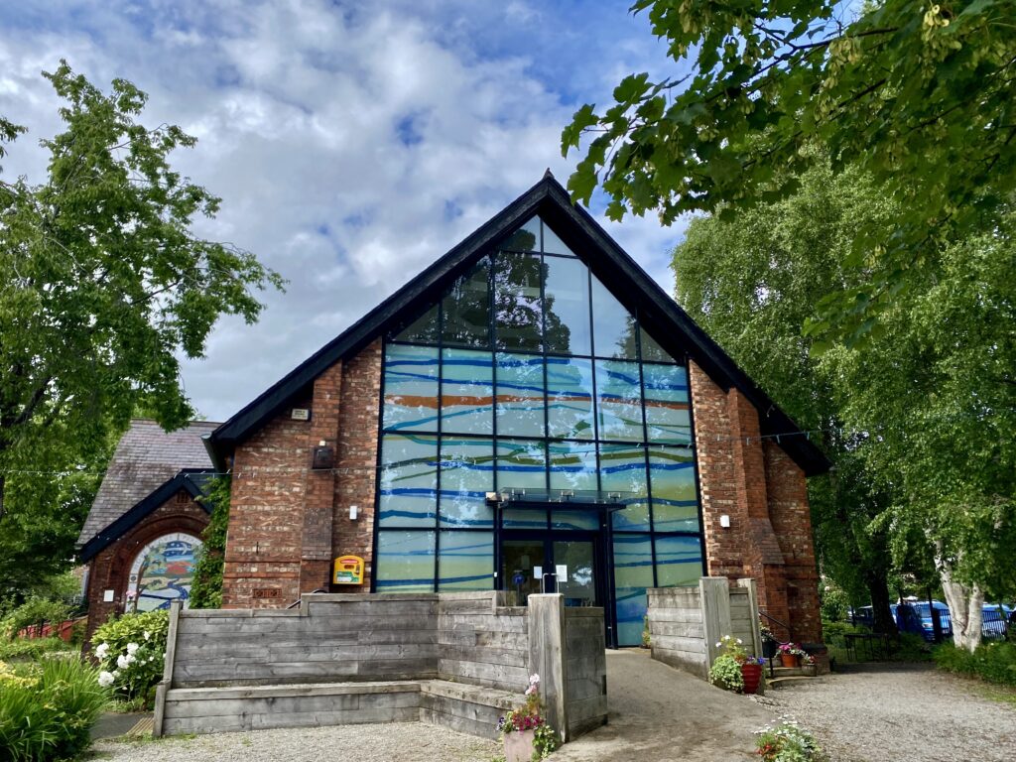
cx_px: 508
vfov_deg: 53.1
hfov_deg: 67.3
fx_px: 763
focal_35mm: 26
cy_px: 381
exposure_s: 1/1629
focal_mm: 4.25
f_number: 1.8
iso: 32
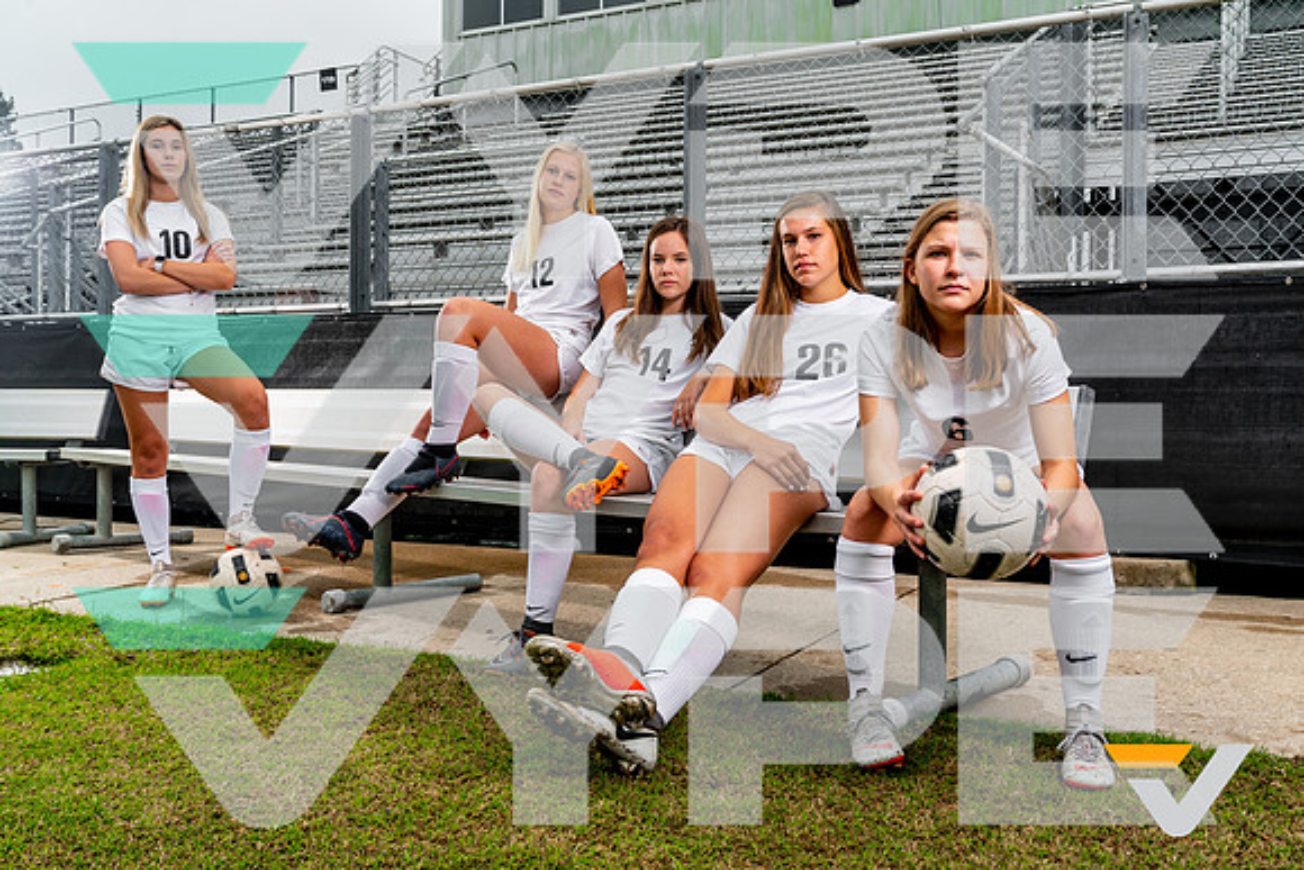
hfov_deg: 55.8
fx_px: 1232
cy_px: 435
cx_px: 652
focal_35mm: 34
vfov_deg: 38.9
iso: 160
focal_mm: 34
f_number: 8
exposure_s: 1/125
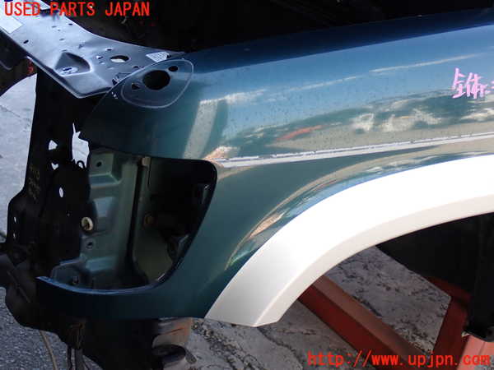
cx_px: 247
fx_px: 714
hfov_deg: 38.2
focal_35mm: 50
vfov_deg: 29.1
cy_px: 185
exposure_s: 1/100
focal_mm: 9.01
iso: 100
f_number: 3.2
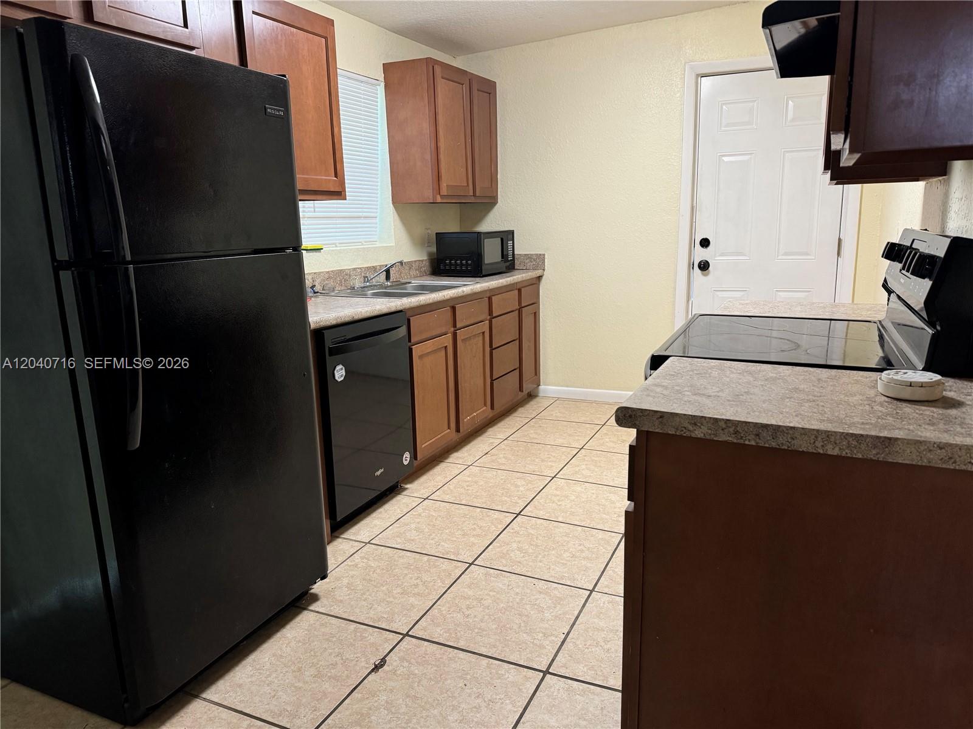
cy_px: 364
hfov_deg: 71.6
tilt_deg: -13.0
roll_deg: +0.9
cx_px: 486
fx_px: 675
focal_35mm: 24
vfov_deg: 56.8
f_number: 1.78
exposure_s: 1/60
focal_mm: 6.76
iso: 320
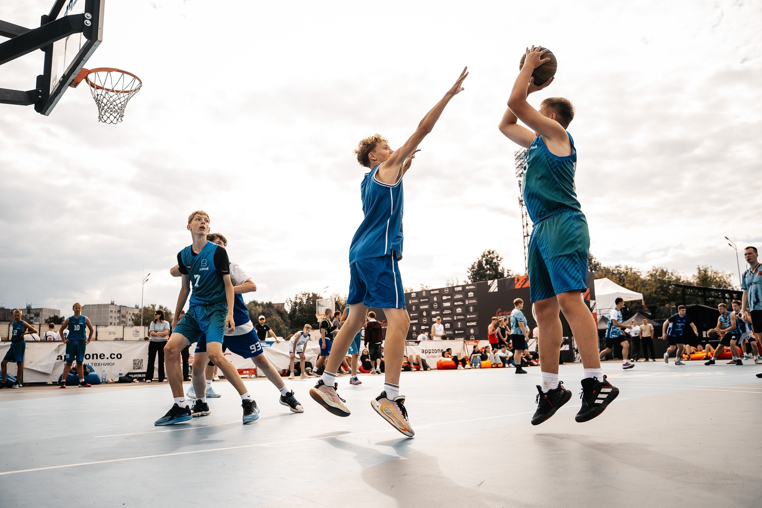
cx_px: 381
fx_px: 635
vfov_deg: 43.6
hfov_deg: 61.9
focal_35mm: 30
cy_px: 254
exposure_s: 1/3200
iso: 320
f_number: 3.5
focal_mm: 30
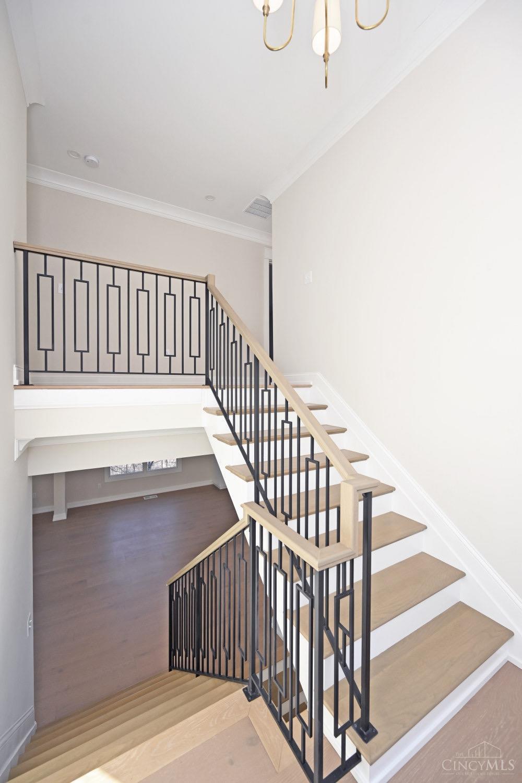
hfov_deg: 81.2
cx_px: 261
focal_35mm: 14
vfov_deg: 104.3
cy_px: 392
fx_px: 304
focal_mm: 14
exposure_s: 1/125
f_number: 5.6
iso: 200
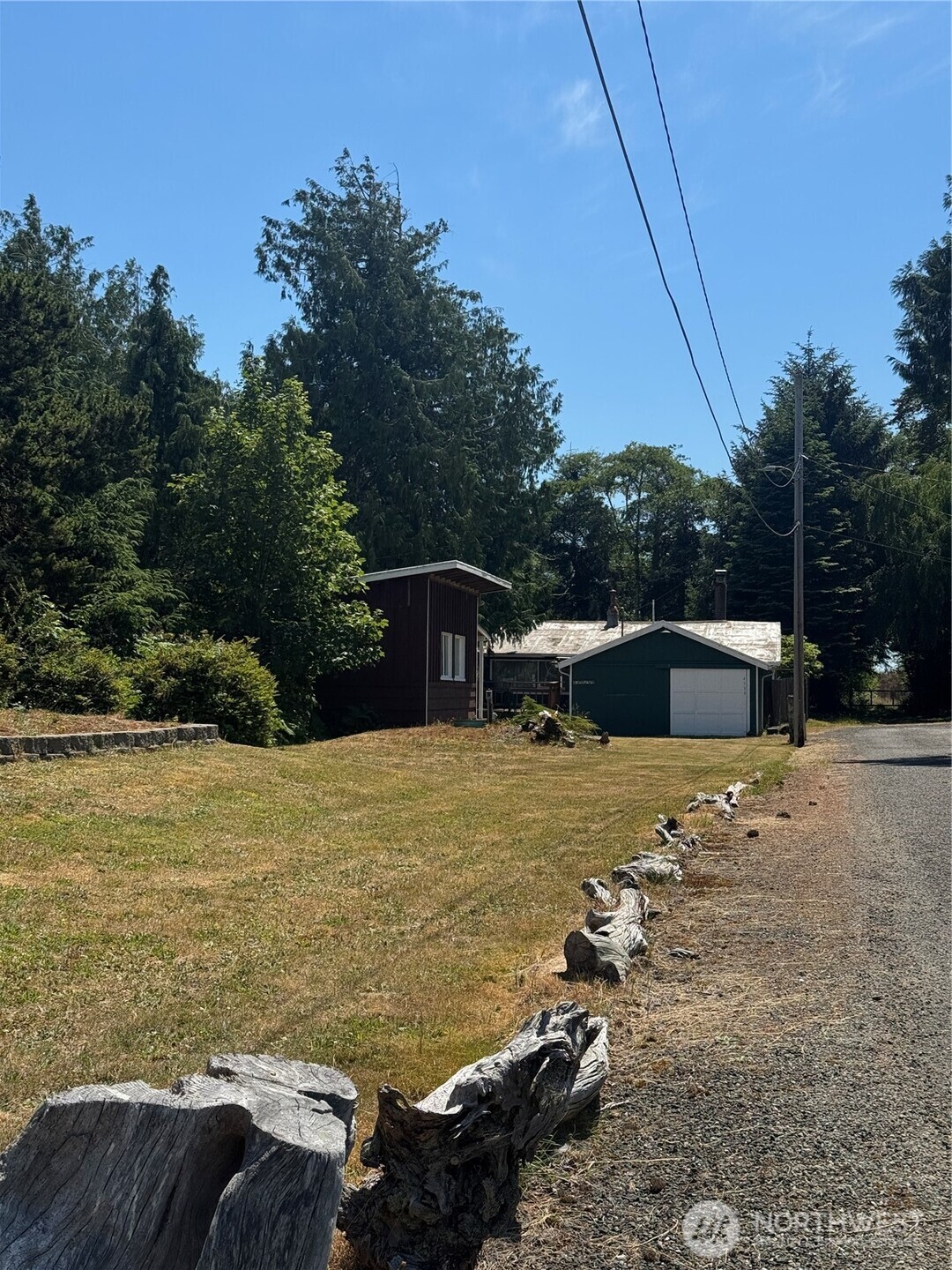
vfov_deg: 39.7
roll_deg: +1.3
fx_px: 1760
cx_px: 476
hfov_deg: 30.3
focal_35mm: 48
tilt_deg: +3.0
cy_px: 635
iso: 64
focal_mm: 6.76
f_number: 1.78
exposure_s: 1/5376
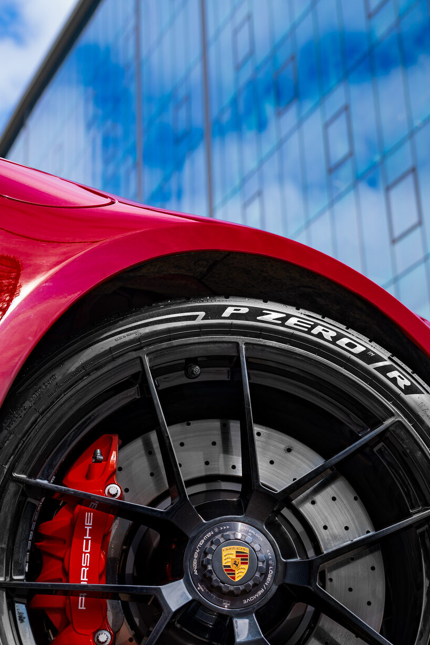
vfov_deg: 36.5
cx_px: 240
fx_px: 967
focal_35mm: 54
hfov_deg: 25.0
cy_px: 435
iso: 100
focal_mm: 38
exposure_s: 1/250
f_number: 4.5
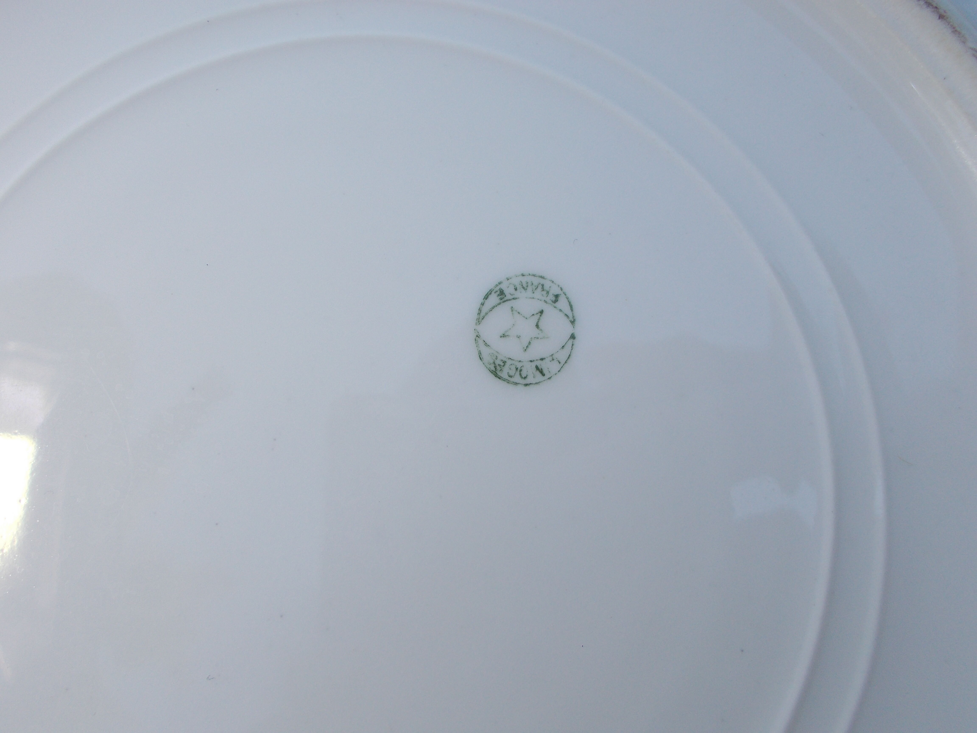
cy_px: 366
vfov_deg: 46.8
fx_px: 847
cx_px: 488
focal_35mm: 30
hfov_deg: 60.0
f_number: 3.4
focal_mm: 5.3
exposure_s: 1/200
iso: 80
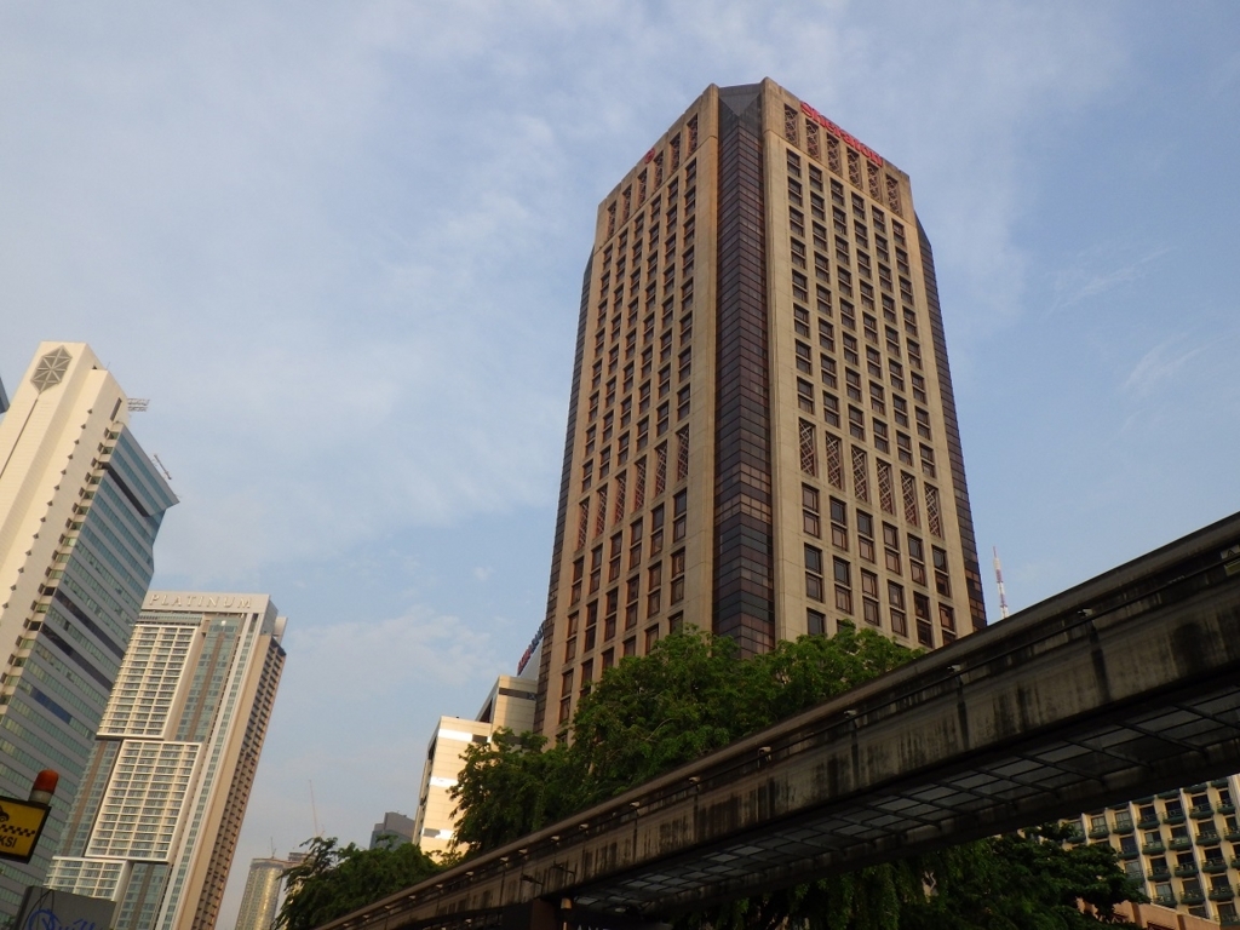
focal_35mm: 28
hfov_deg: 63.4
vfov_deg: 49.7
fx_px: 1003
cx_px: 620
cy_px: 465
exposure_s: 1/250
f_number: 4.2
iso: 125
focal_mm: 5
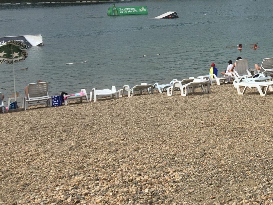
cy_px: -11
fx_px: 528
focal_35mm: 67
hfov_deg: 27.4
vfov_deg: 21.0
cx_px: 271
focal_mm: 4.15
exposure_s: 1/2198
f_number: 2.2
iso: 25
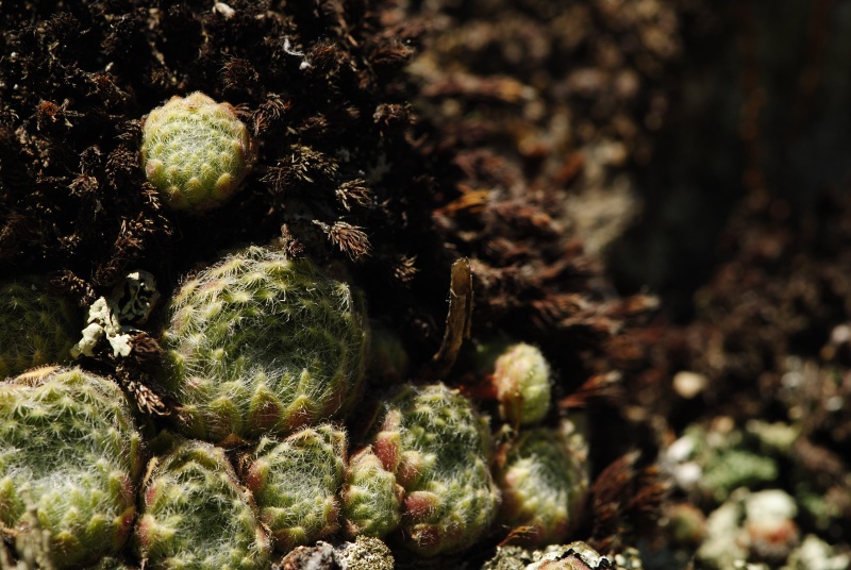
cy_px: 285
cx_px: 426
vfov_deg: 10.8
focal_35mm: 128
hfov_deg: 16.0
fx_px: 3018
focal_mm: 85
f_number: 9
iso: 100
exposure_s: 1/200
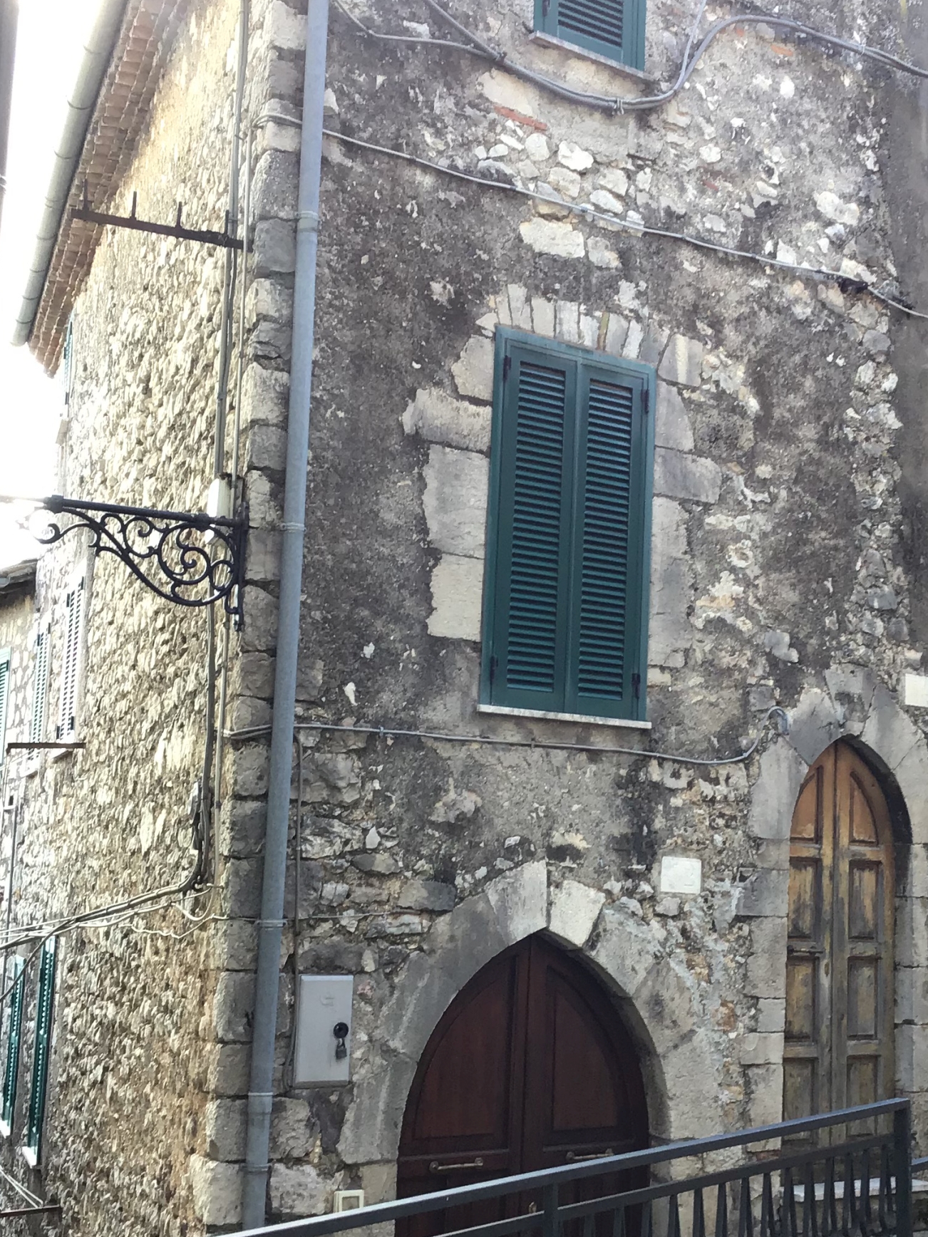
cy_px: 623
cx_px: 614
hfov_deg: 28.9
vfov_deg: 38.2
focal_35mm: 50
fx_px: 1787
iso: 40
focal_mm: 3.3
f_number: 2.4
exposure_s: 1/100
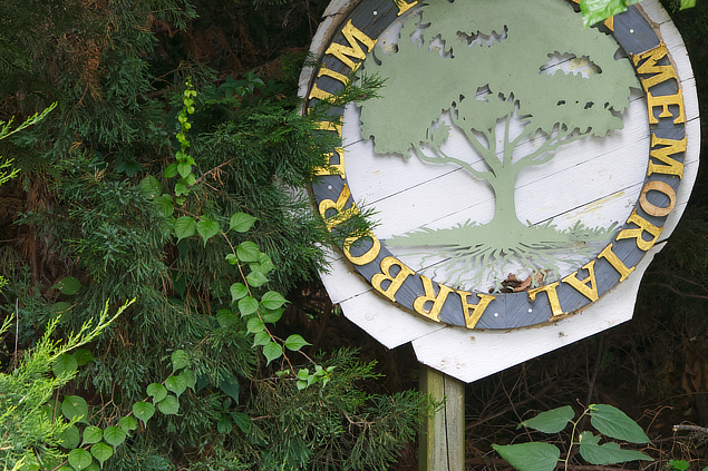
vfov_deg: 10.5
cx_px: 472
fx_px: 2556
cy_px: 130
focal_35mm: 130
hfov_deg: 15.7
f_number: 7.1
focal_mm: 75
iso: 1800
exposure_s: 1/250
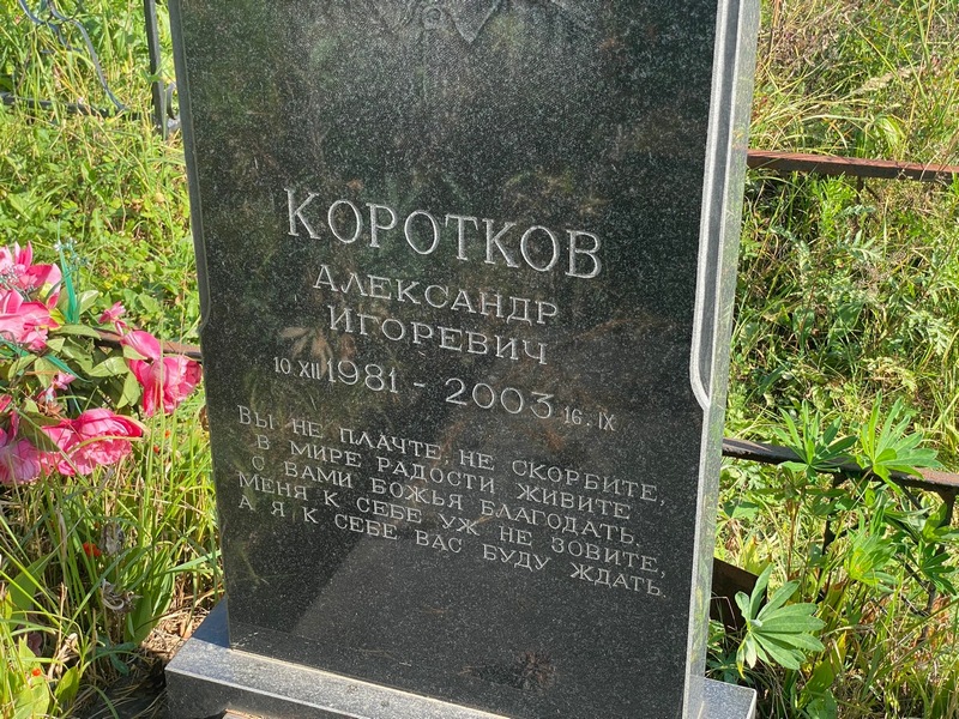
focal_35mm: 52
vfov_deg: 28.0
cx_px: 480
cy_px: 360
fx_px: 1441
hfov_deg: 36.8
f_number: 2
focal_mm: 6
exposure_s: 1/378
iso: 20
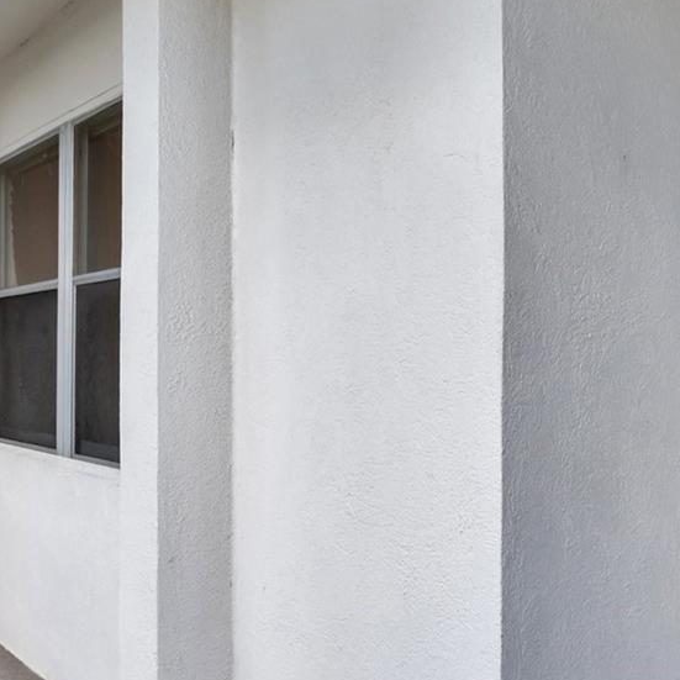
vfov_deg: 44.9
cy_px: 309
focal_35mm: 37
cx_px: 374
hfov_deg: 44.9
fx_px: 822
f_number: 8
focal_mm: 10
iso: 640
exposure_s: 1/40
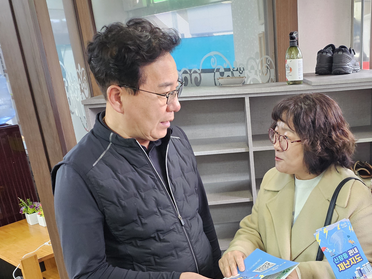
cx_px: 272
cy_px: 198
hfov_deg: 48.5
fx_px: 398
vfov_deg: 38.0
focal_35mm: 37
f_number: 1.8
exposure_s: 1/120
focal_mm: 5
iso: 1000
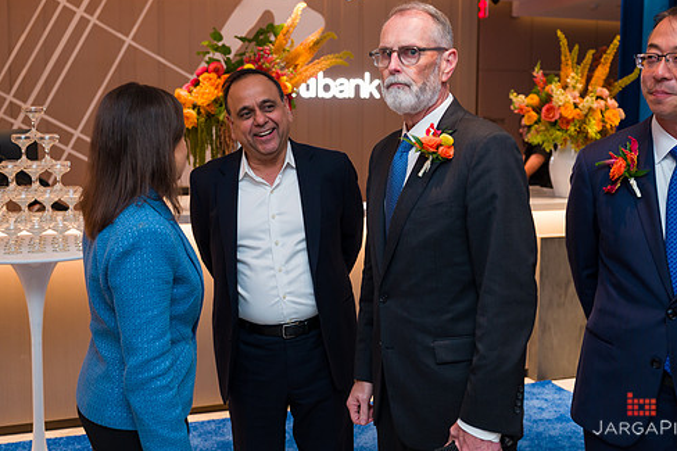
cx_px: 321
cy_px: 196
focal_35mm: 43
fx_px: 808
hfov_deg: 45.4
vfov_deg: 31.1
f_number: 3.2
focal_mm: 36
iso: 800
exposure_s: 1/160
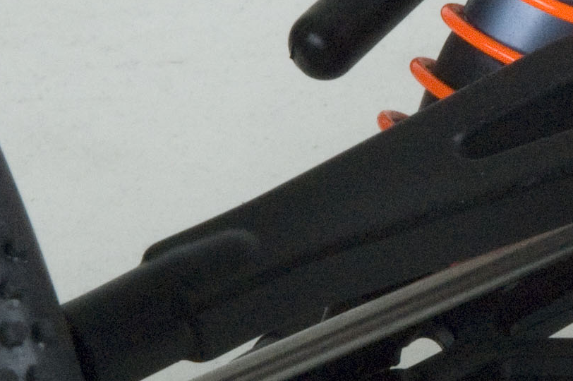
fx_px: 6186
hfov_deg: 5.3
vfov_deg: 3.5
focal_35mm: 389
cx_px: 854
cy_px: 178
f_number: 27
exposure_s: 1/500
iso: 1600
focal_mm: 70
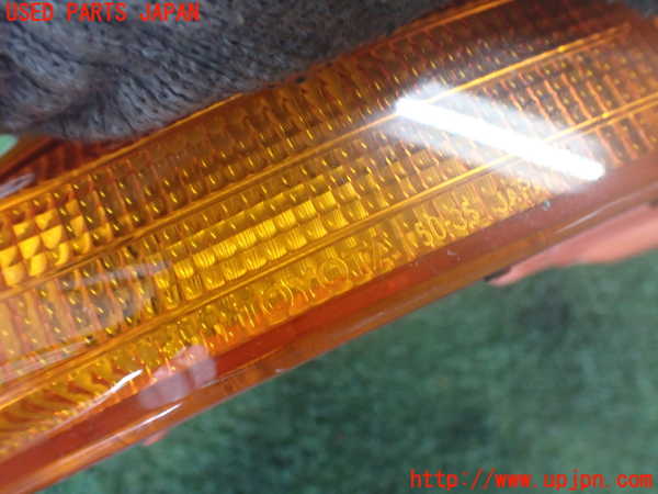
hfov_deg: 60.0
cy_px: 247
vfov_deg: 46.8
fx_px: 570
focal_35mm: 30
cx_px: 329
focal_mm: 5.4
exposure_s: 1/80
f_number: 2.3
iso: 800
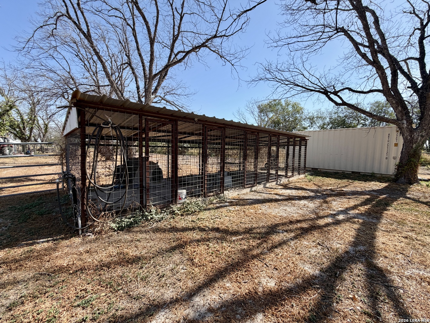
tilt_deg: -3.8
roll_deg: -0.8
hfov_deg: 102.1
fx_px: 174
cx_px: 215
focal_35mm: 14
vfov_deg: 85.7
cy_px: 162
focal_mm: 2.22
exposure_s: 1/770
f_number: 2.2
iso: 32
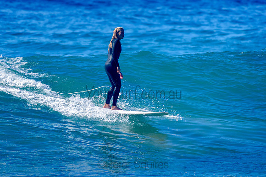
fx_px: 4529
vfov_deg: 2.2
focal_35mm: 613
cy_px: 75
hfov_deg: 3.4
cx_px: 103
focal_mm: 500
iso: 180
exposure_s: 1/2000
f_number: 5.6
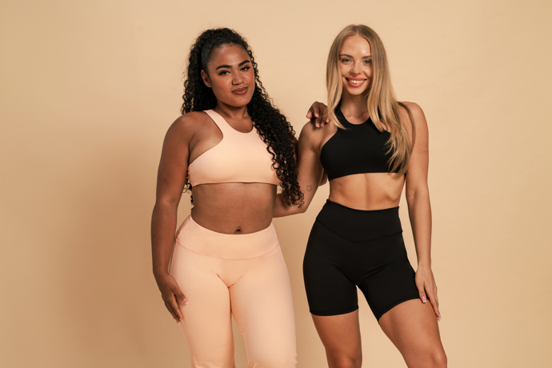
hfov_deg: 39.6
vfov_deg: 27.0
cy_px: 184
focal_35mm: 50
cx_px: 276
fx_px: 767
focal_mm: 50
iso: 100
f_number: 8
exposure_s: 1/125
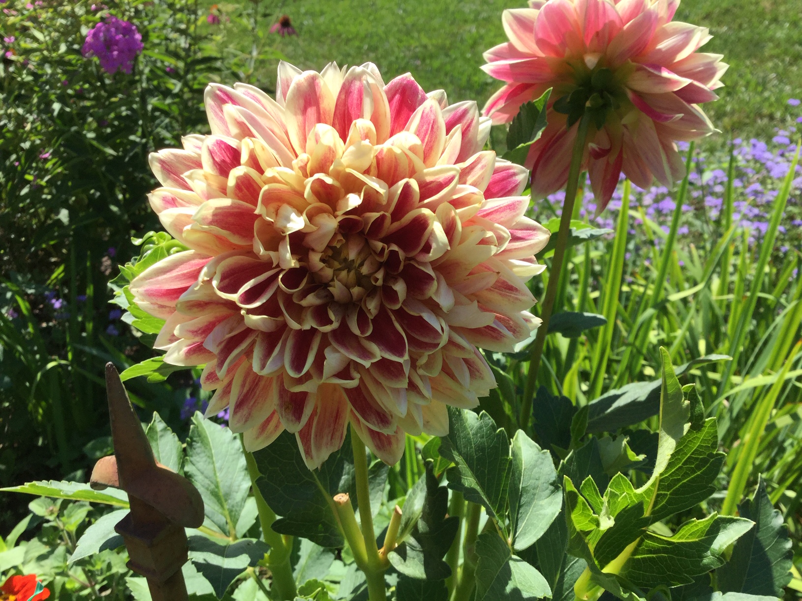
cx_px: 401
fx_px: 718
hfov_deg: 58.4
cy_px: 300
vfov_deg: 45.4
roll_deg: +2.2
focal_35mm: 31
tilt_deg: -35.8
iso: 25
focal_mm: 3.3
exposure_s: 1/840
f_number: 2.4
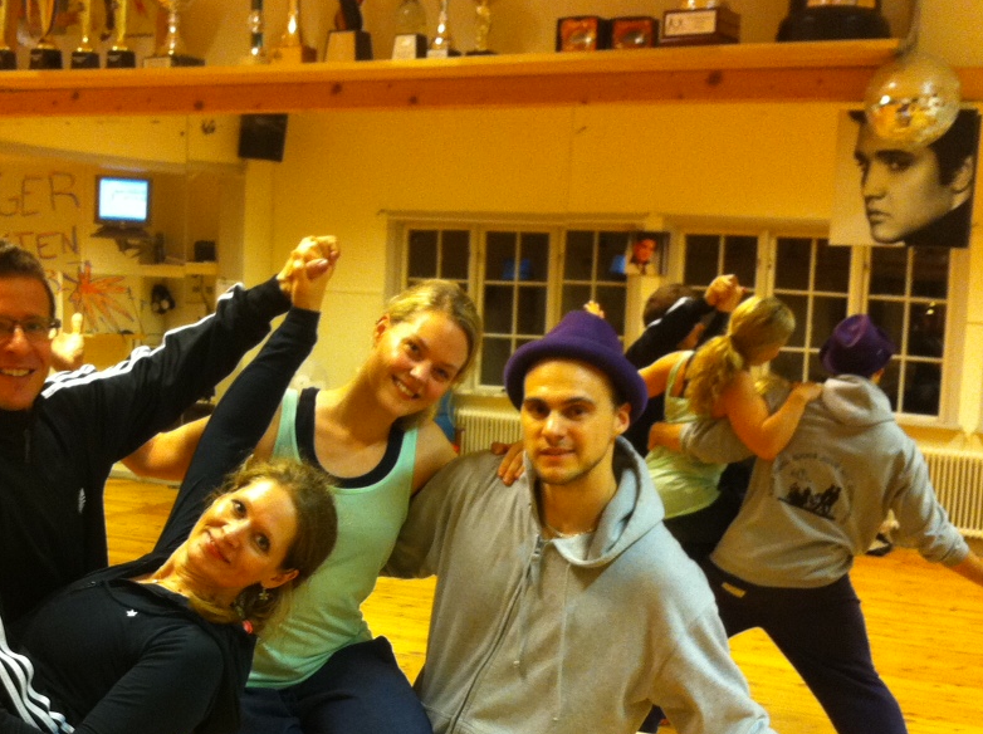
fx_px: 1645
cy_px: 592
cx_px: 285
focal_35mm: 58
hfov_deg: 32.8
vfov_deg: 24.7
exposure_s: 1/17
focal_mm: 3.85
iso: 160
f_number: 2.8
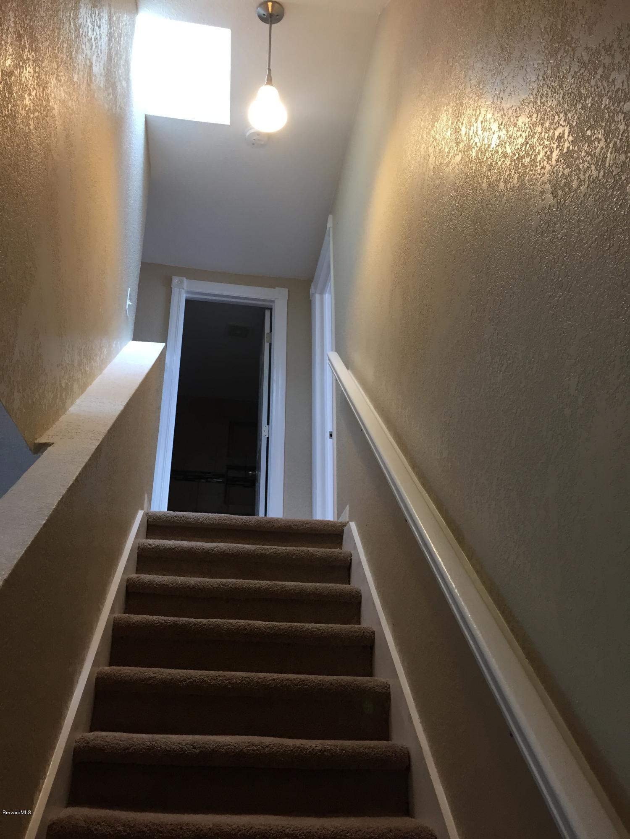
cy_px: 420
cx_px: 315
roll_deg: -1.5
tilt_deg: +24.8
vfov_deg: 61.7
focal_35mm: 29
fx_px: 704
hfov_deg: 48.2
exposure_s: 1/30
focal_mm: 4.15
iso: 80
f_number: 2.2
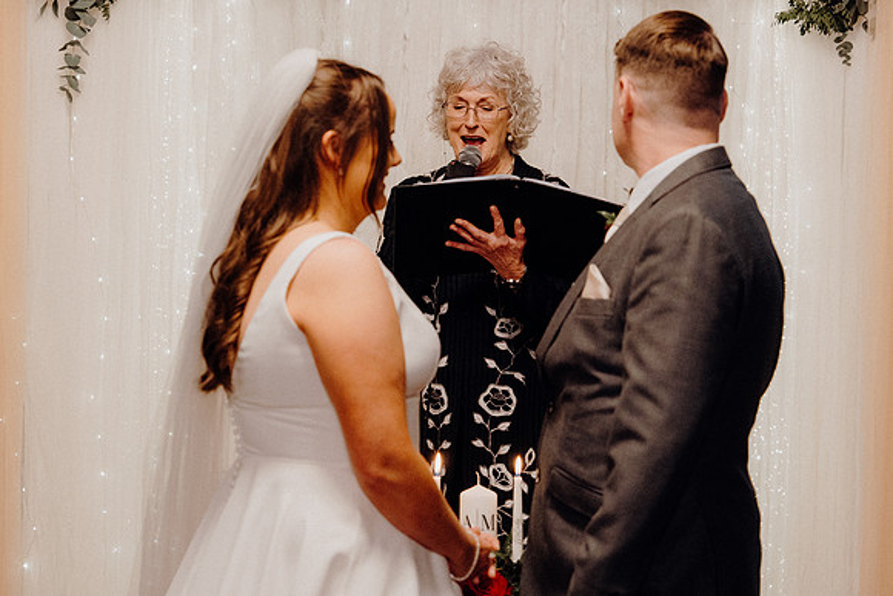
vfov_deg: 15.0
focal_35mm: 91
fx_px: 2258
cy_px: 298
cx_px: 446
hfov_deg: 22.4
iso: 2500
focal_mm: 61
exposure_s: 1/160
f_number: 3.5
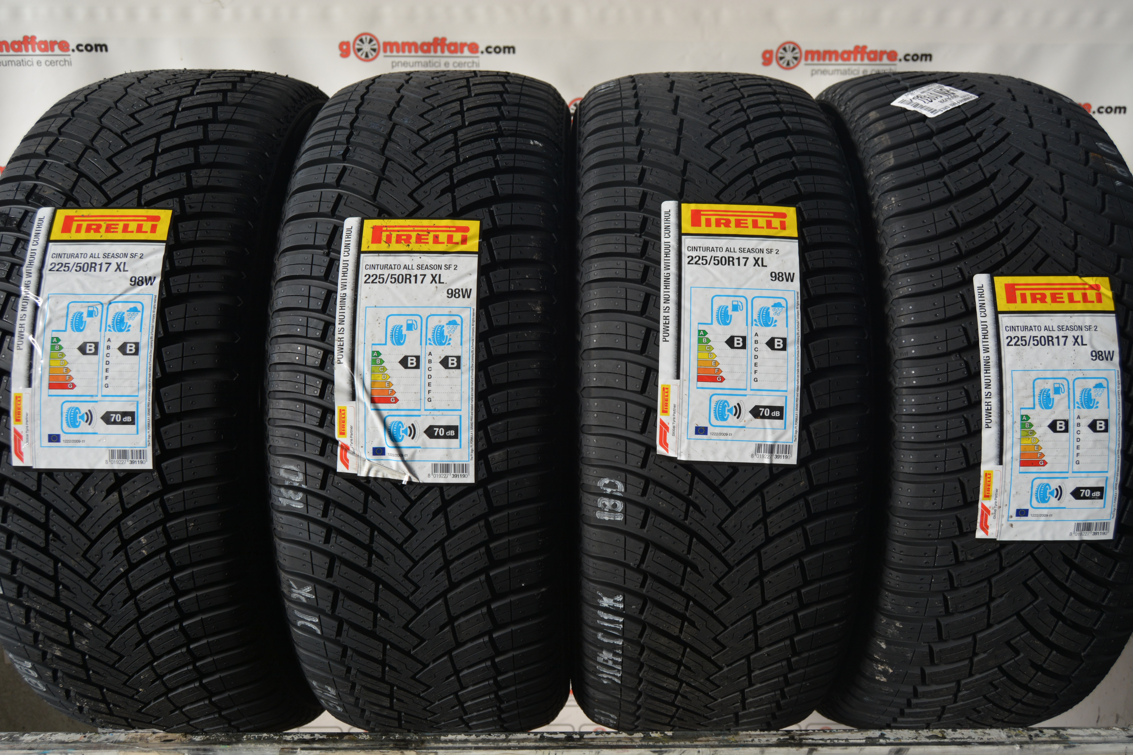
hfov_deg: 57.2
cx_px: 566
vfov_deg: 40.0
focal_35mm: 33
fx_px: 1039
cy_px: 378
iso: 320
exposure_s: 1/125
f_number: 5.6
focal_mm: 22
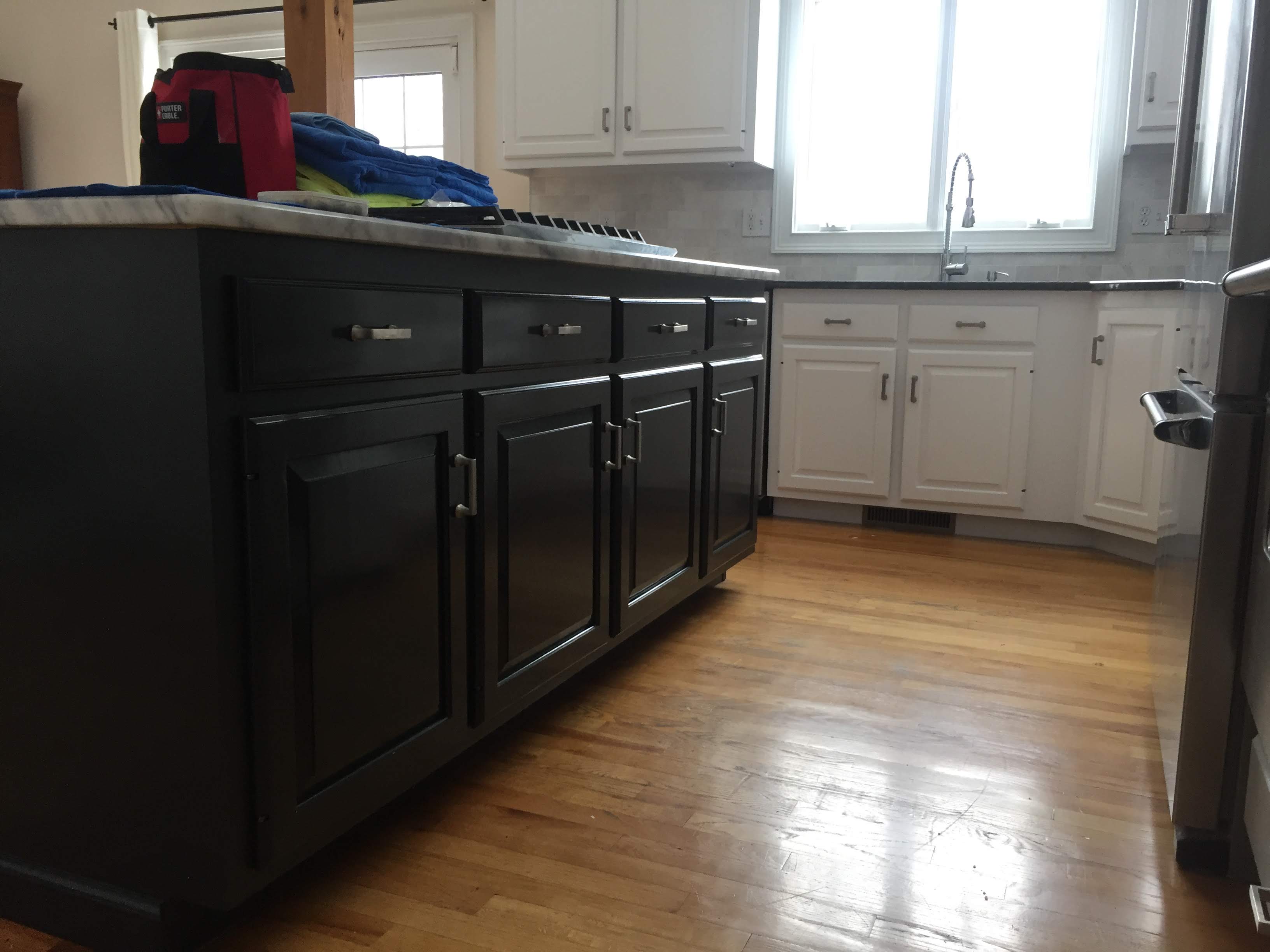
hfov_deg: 61.7
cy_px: 476
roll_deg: -1.2
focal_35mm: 29
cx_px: 635
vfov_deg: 48.2
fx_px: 1064
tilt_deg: -9.9
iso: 40
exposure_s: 1/30
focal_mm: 4.15
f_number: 2.2
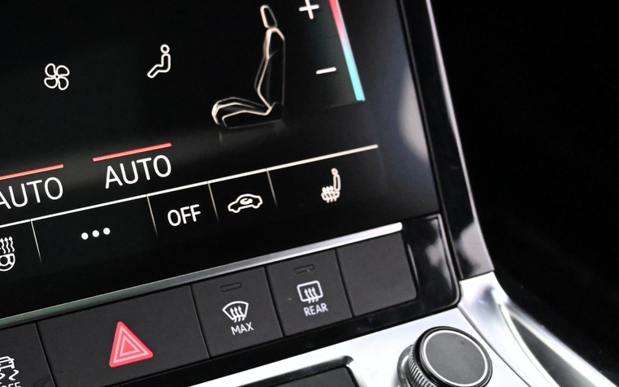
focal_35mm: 67
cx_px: 40
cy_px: 199
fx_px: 1124
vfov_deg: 19.5
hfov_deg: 29.3
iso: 6400
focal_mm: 20.5
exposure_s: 1/30
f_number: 3.8
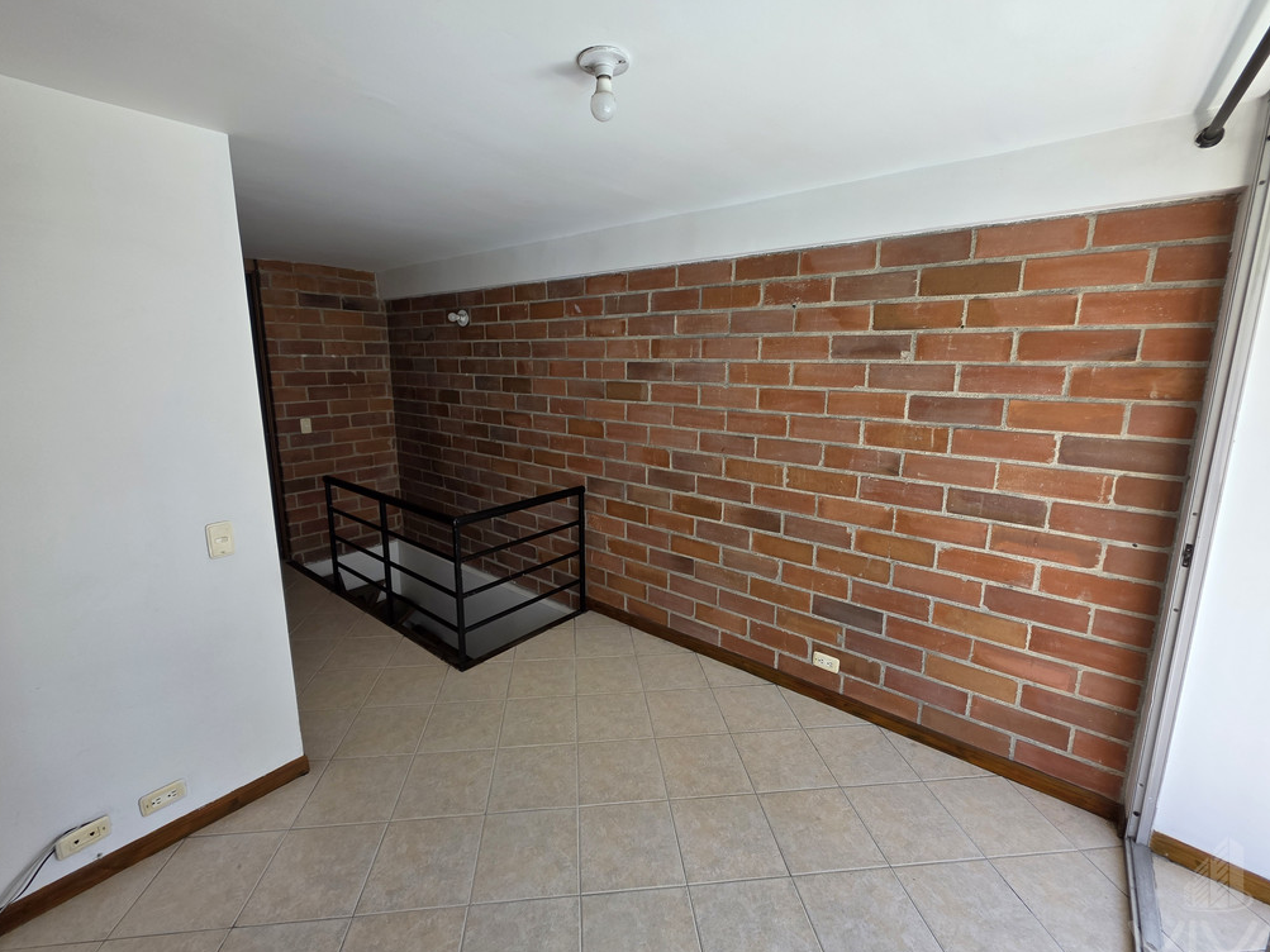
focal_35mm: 14
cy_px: 479
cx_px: 634
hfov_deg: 102.1
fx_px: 514
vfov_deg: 85.7
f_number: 1.9
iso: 50
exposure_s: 1/120
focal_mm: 2.2
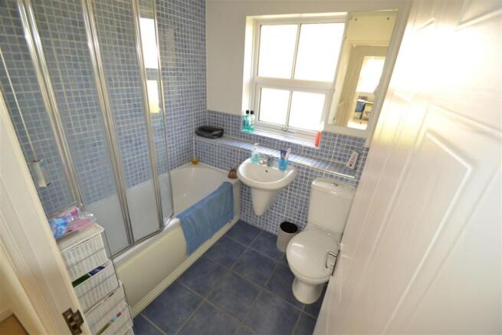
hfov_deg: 100.4
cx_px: 251
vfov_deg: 77.4
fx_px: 209
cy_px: 168
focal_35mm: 15
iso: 400
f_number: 4
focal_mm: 10
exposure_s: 1/100
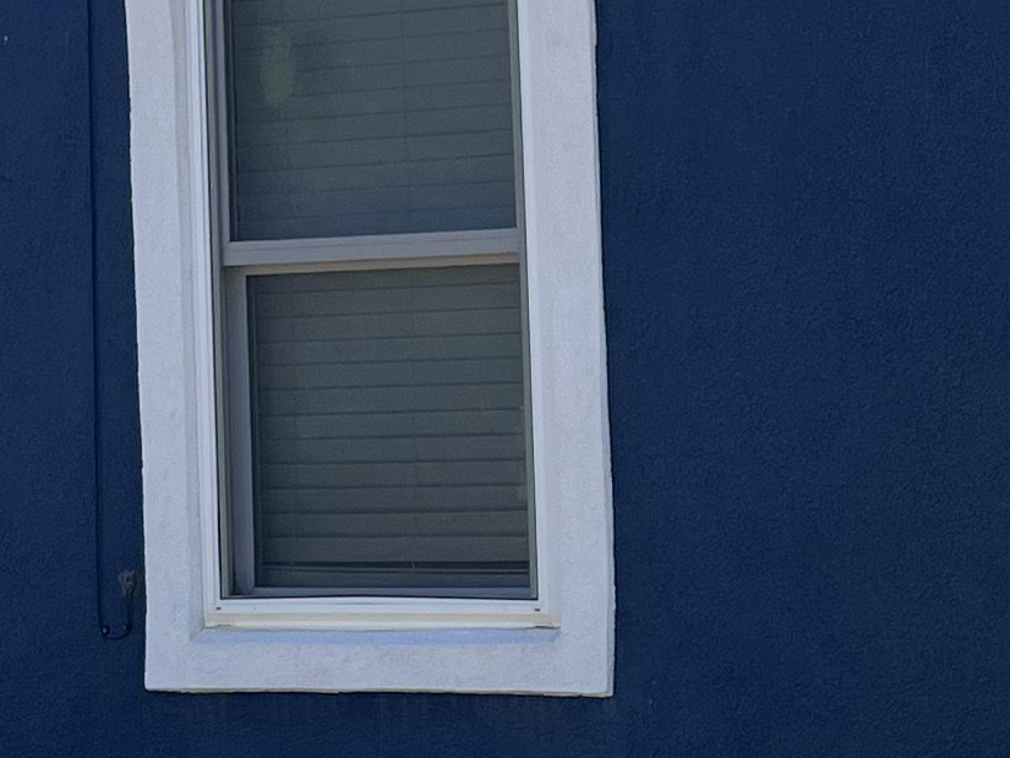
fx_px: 3706
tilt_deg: +1.2
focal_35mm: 127
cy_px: 162
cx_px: 1120
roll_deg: +1.4
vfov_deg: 11.6
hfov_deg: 15.1
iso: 50
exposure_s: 1/2513
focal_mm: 5.7
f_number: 1.5
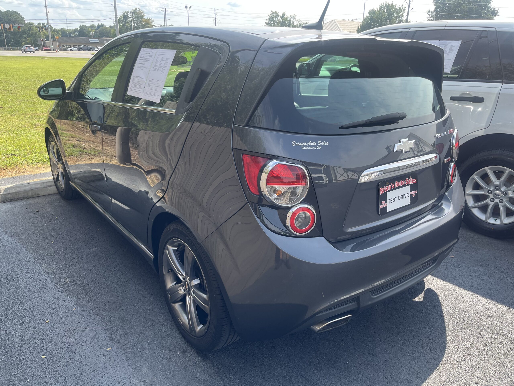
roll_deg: -0.7
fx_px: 386
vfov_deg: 53.1
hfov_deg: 67.3
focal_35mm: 26
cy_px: 193
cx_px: 257
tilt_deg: -19.9
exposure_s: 1/723
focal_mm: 5.1
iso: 50
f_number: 1.6
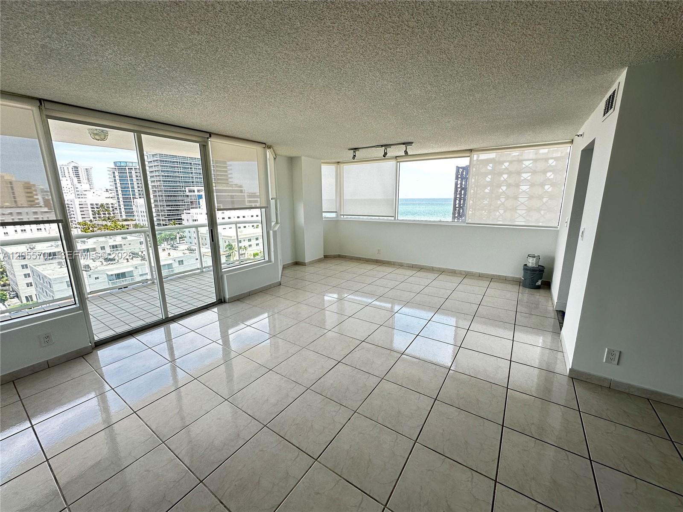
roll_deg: +0.7
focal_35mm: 14
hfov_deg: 102.1
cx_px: 342
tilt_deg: -11.7
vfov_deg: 85.7
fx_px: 276
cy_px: 256
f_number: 2.2
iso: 40
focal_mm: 2.22
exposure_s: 1/150
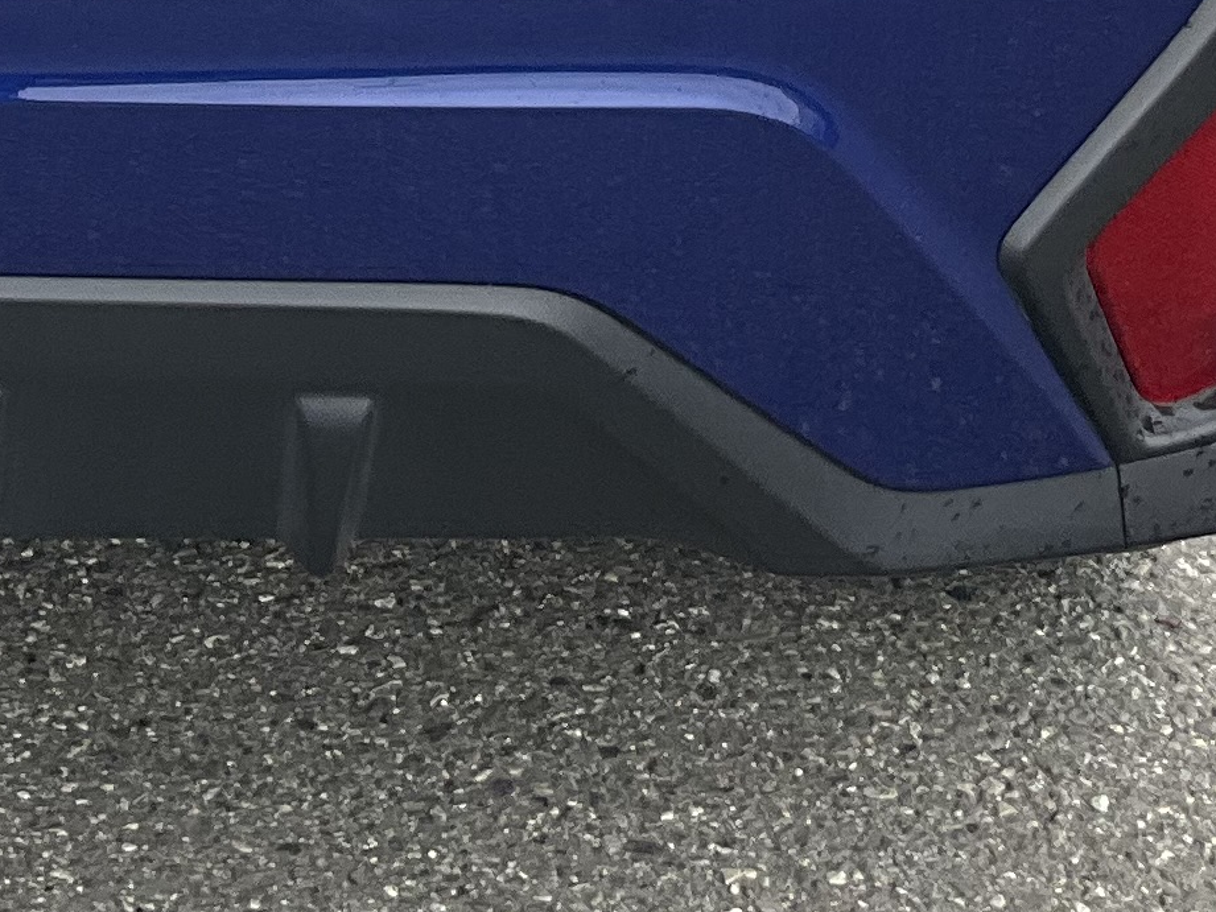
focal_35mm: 127
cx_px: -309
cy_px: -747
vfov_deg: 10.9
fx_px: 4462
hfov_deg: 14.9
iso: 25
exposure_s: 1/297
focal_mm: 3
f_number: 1.8
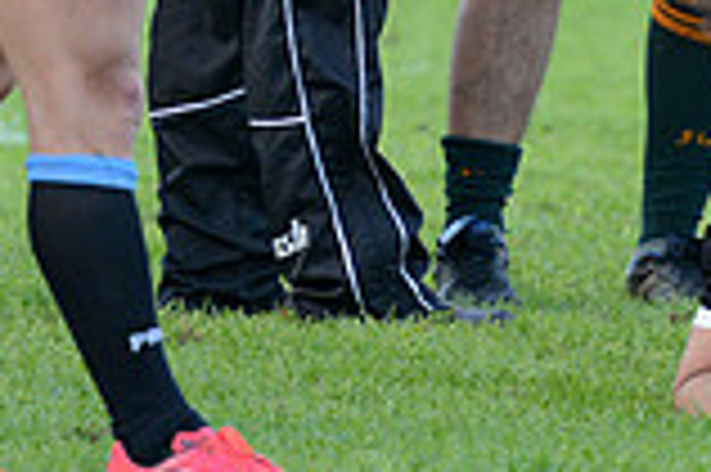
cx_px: 778
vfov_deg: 1.4
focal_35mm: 993
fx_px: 19591
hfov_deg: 2.1
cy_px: -335
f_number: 4
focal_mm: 270
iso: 2000
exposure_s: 1/500
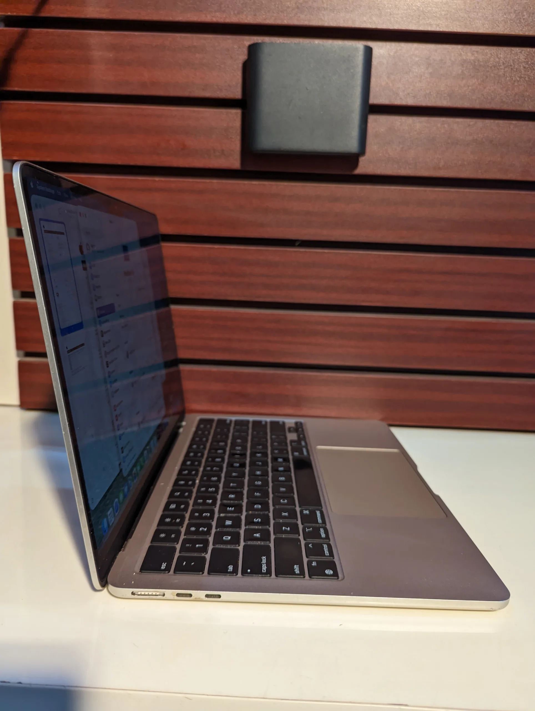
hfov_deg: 56.9
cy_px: 356
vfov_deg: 71.5
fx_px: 493
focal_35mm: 24
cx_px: 268
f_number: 1.85
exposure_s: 1/96
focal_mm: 6.81
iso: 177
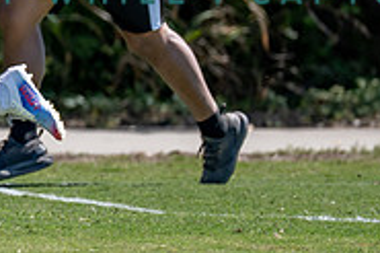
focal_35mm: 947
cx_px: -245
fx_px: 9987
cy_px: -59
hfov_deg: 2.2
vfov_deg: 1.4
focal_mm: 200
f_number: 2.8
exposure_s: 1/1600
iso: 100
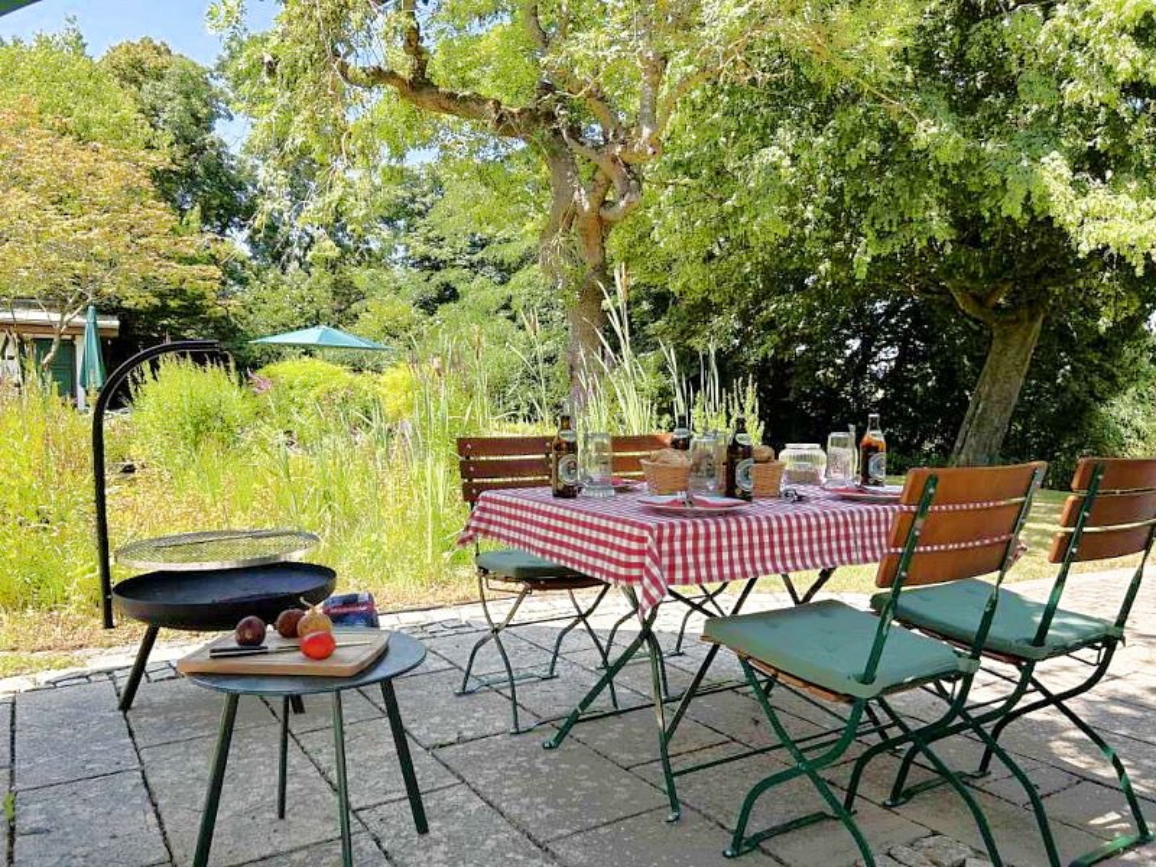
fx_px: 868
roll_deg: -0.7
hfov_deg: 67.3
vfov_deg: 53.1
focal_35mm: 26
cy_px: 434
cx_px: 578
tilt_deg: -3.7
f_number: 1.5
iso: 50
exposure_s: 1/763
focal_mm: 5.7
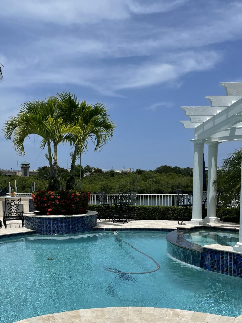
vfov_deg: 50.7
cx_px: 97
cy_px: 207
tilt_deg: -6.8
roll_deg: +0.3
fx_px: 336
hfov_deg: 39.5
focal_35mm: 36
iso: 32
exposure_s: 1/8403
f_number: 1.6
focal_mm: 4.2
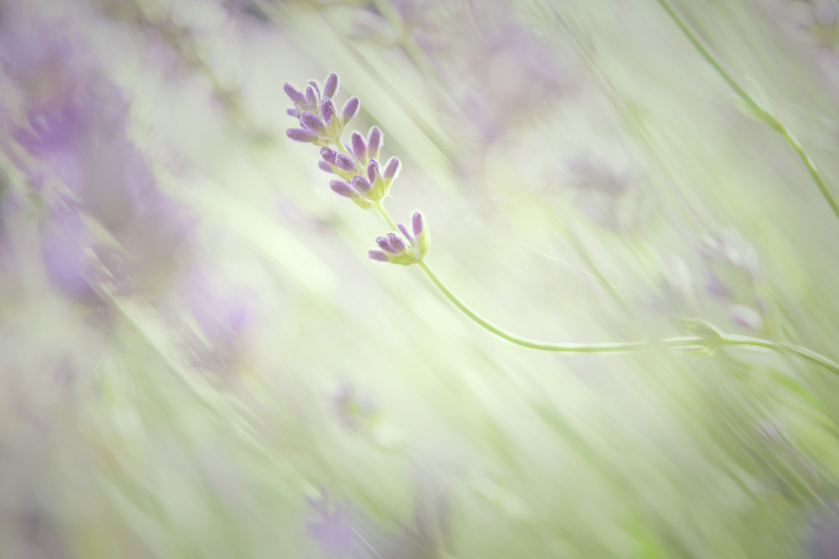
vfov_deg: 15.2
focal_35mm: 90
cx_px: 420
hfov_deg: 22.6
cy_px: 280
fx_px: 2097
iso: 100
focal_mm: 60
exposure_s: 1/125
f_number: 3
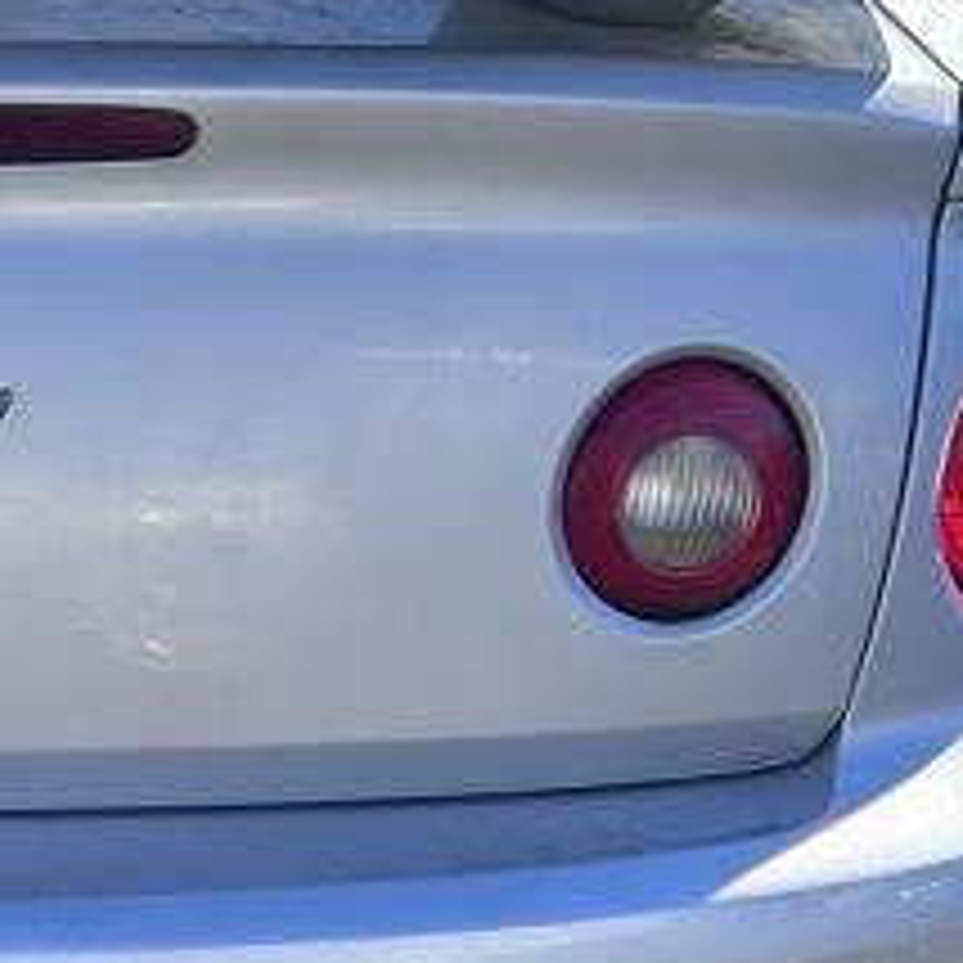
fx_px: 2707
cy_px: 544
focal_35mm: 86
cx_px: -292
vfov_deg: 20.2
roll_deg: +0.9
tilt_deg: -24.8
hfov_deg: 18.7
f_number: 1.5
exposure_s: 1/1698
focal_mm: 5.7
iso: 50
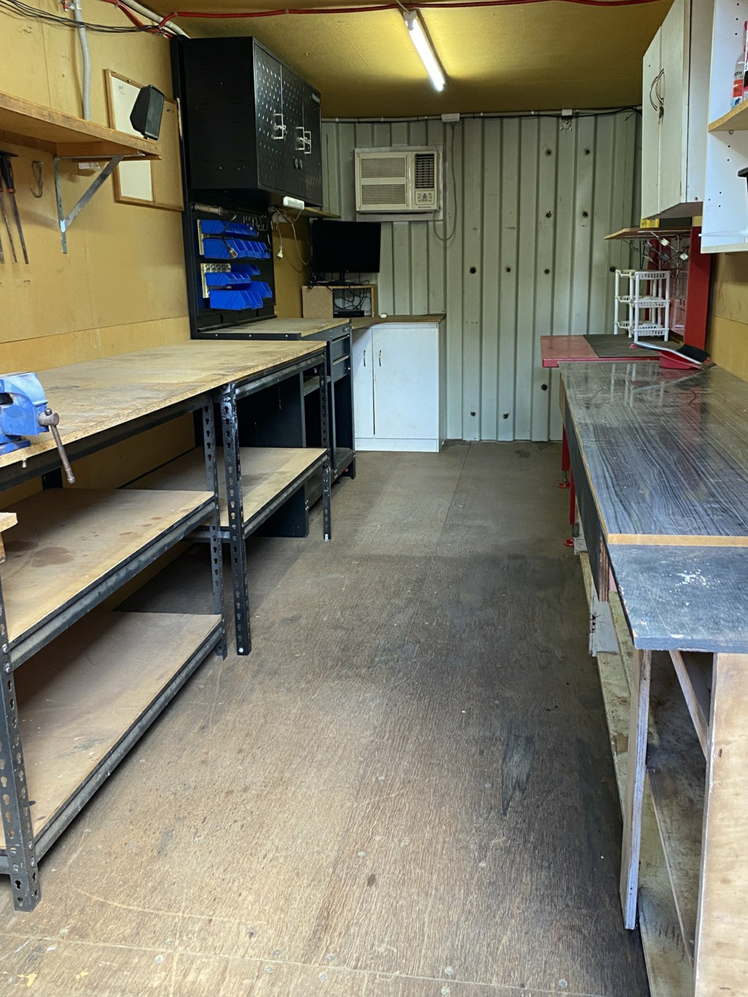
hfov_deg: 48.2
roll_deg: +1.2
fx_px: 836
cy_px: 478
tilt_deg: -13.3
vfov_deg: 61.6
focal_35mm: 29
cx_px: 407
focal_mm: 4.25
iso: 125
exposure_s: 1/50
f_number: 1.8
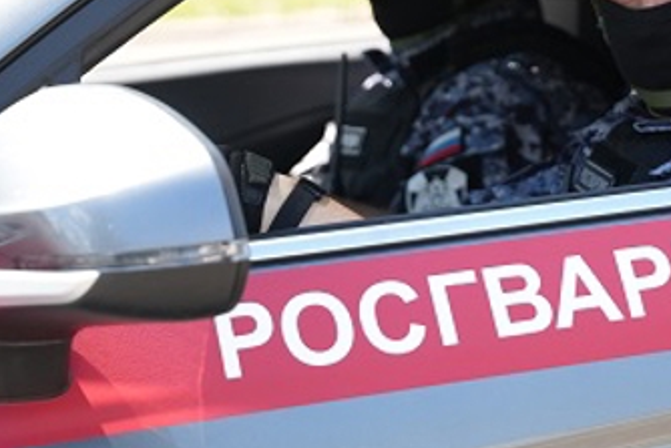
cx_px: 540
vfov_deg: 8.7
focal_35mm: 157
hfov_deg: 13.0
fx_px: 2927
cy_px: 4
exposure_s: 1/400
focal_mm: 70
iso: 200
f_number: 3.2
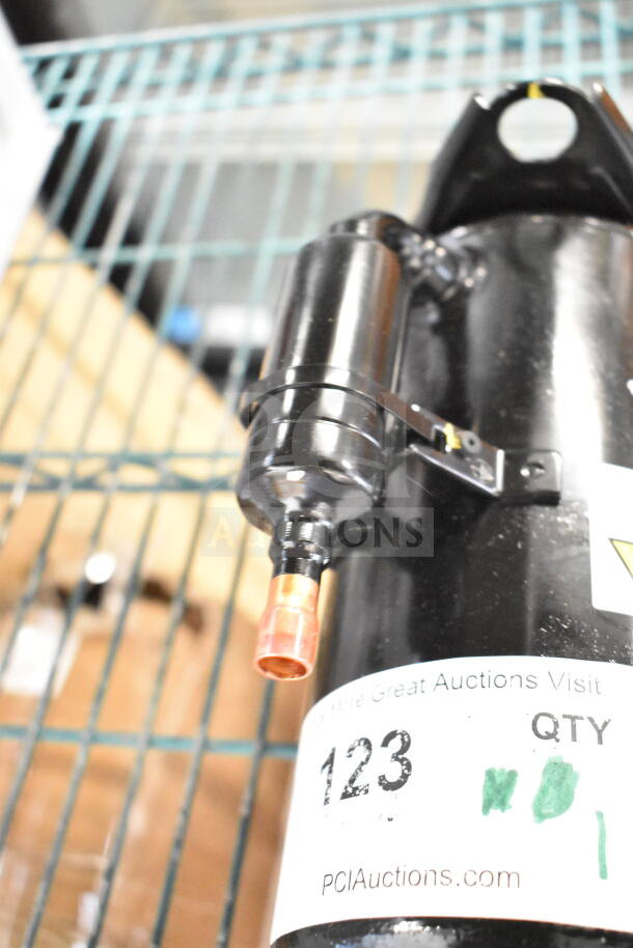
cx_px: 316
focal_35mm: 39
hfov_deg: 34.2
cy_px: 474
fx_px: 1028
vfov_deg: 49.5
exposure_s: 1/40
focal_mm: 26
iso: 12800
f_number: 4
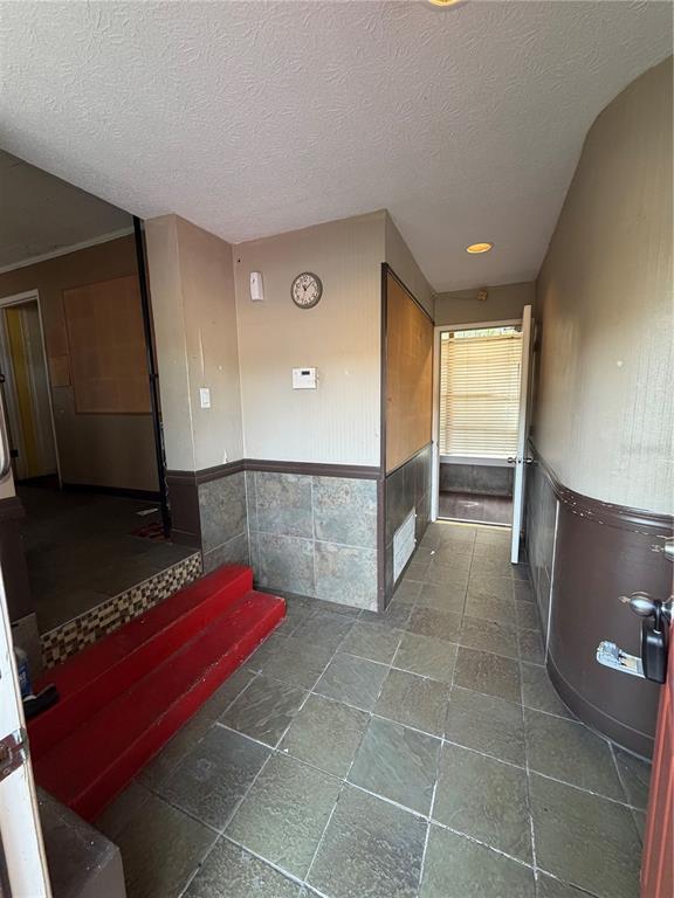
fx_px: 363
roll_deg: +0.7
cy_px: 449
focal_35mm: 14
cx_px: 337
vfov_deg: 102.1
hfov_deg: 85.7
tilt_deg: -9.5
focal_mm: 2.22
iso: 200
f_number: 2.2
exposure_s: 1/60
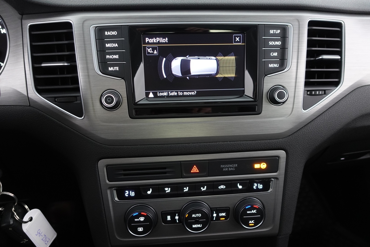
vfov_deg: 53.1
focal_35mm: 24
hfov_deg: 73.7
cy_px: 124
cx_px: 185
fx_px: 247
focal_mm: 9.4
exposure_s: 1/20
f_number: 1.8
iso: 800
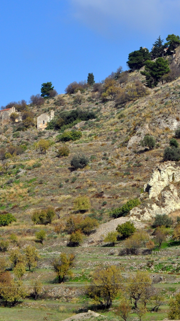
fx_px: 977
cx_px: 256
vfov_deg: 18.5
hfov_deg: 10.2
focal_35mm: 115
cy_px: 104
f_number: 10
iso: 200
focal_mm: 35
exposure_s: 1/400
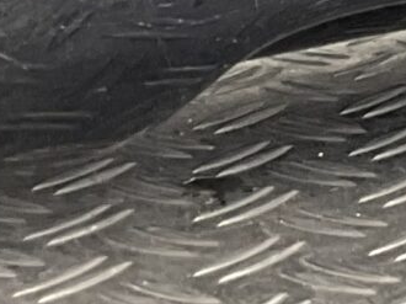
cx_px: 830
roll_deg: +2.6
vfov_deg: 6.3
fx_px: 2637
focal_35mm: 225
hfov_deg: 8.3
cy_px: -443
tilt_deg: -4.8
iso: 32
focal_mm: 3
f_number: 1.8
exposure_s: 1/120
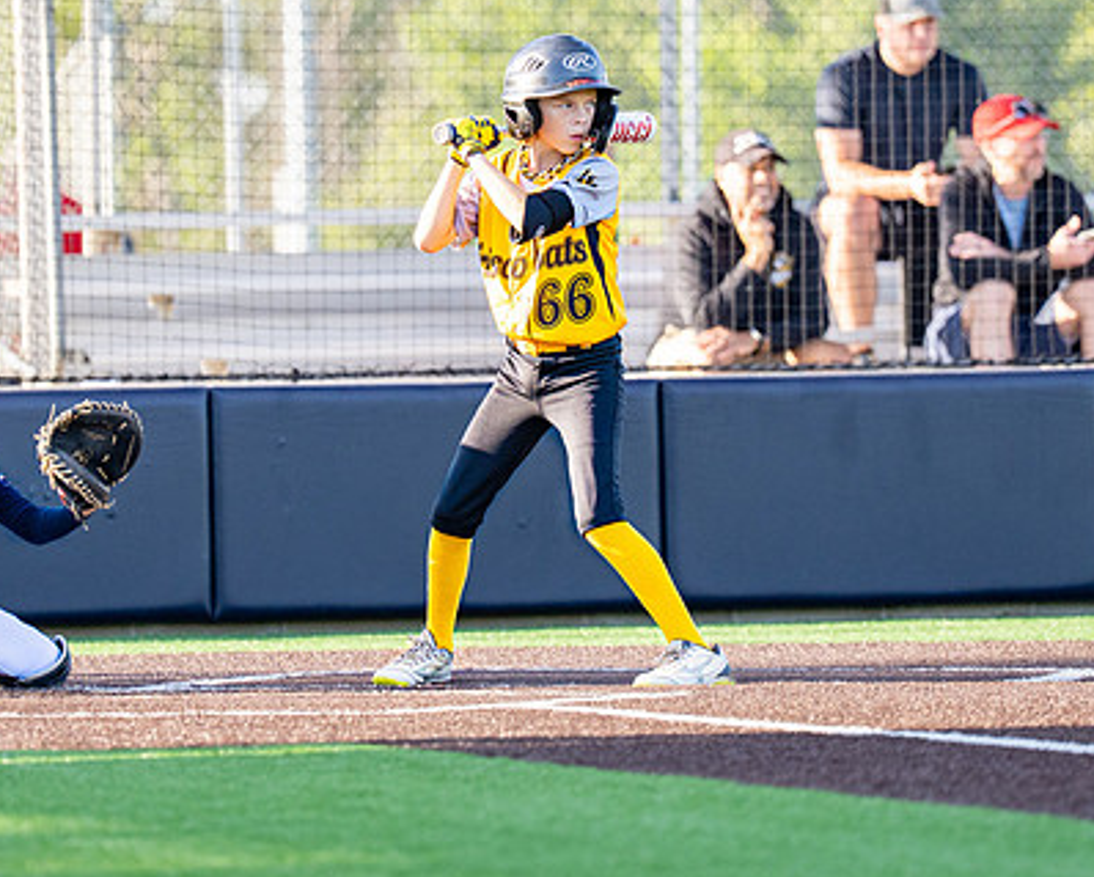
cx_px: 480
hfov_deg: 4.7
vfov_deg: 3.8
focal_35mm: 410
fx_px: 13285
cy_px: 263
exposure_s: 1/1600
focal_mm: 171
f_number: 2.8
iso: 400
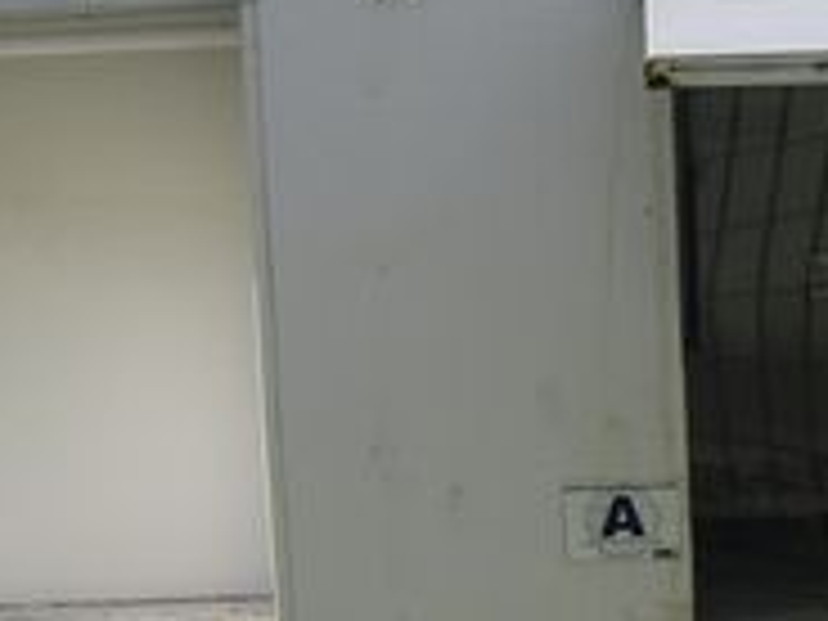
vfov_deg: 11.8
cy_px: 554
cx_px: 716
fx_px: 2990
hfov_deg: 15.6
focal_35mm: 125
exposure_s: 1/100
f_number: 7.8
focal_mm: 6.3
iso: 100
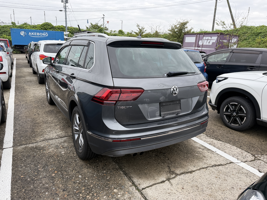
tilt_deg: -9.1
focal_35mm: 24
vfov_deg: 56.8
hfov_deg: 71.6
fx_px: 185
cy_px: 100
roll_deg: -1.3
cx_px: 134
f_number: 1.78
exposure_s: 1/1106
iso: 80
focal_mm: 6.76
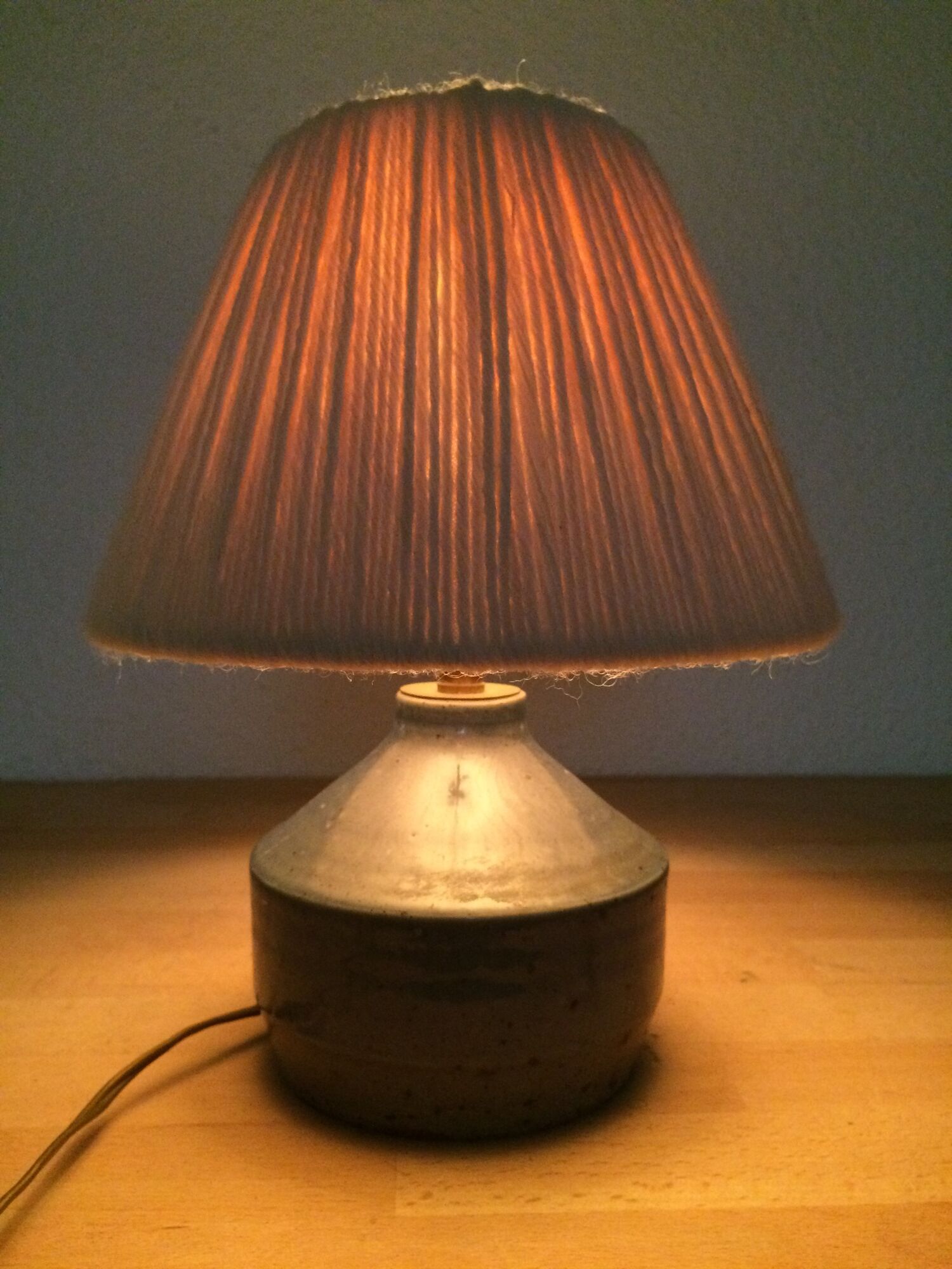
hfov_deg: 48.2
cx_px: 476
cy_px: 634
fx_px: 1063
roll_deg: +0.7
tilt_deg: -5.6
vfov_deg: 61.7
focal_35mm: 29
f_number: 2.2
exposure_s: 1/17
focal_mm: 4.15
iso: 400
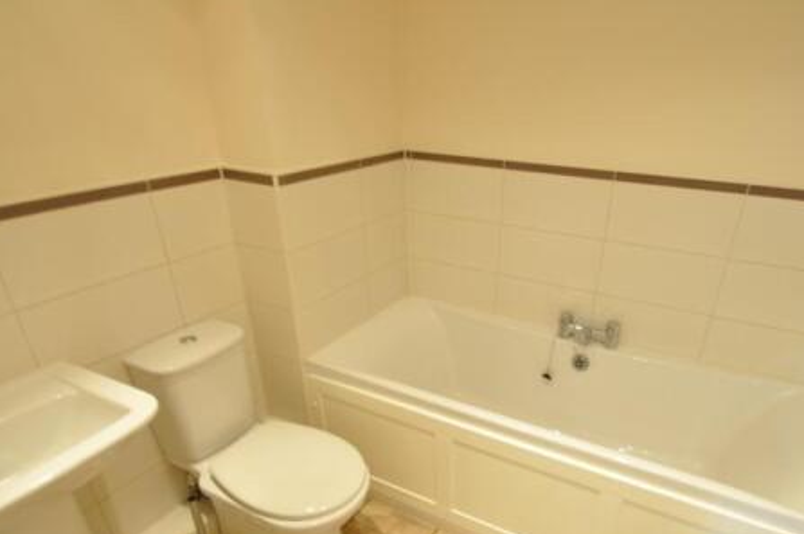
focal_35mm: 22
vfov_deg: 56.1
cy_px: 347
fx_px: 491
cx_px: 460
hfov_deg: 78.2
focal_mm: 10
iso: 400
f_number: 7.1
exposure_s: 1/3
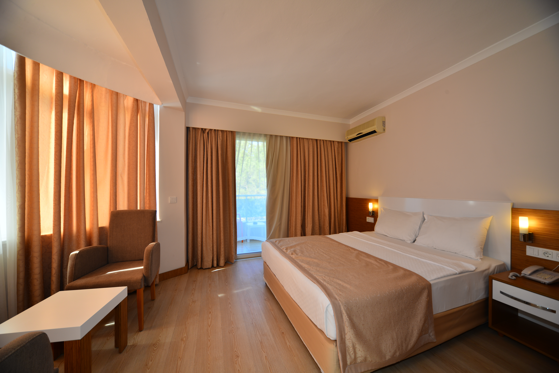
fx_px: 186
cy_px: 186
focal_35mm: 12
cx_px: 280
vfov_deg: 90.0
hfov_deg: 112.6
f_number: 7.1
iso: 100
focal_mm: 12
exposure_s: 1/20
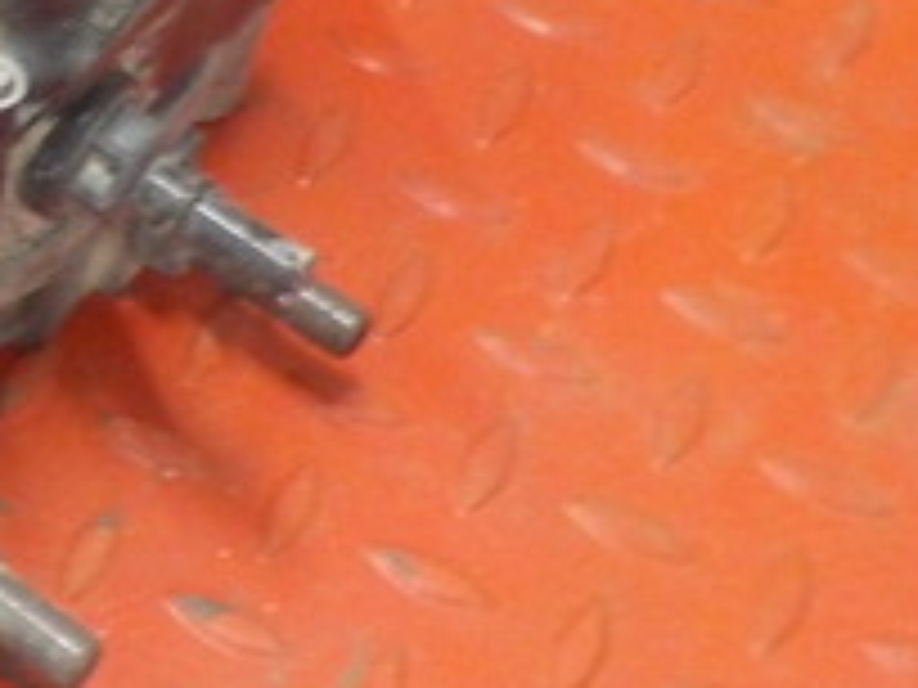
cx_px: -333
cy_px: 49
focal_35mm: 94
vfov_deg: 15.5
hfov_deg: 19.0
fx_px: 2493
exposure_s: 1/13
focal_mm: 4.1
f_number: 3.3
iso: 400
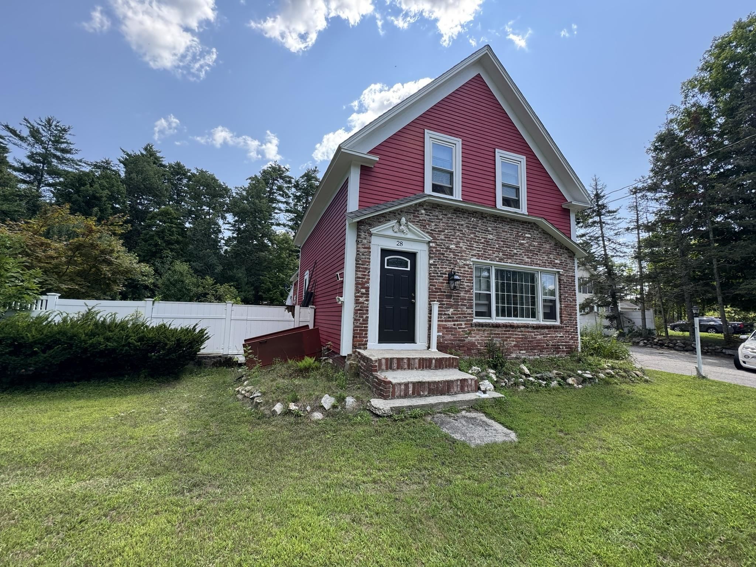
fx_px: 306
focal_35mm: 14
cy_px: 284
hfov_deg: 102.1
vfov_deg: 85.7
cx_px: 378
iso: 40
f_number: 2.2
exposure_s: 1/377
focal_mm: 2.22
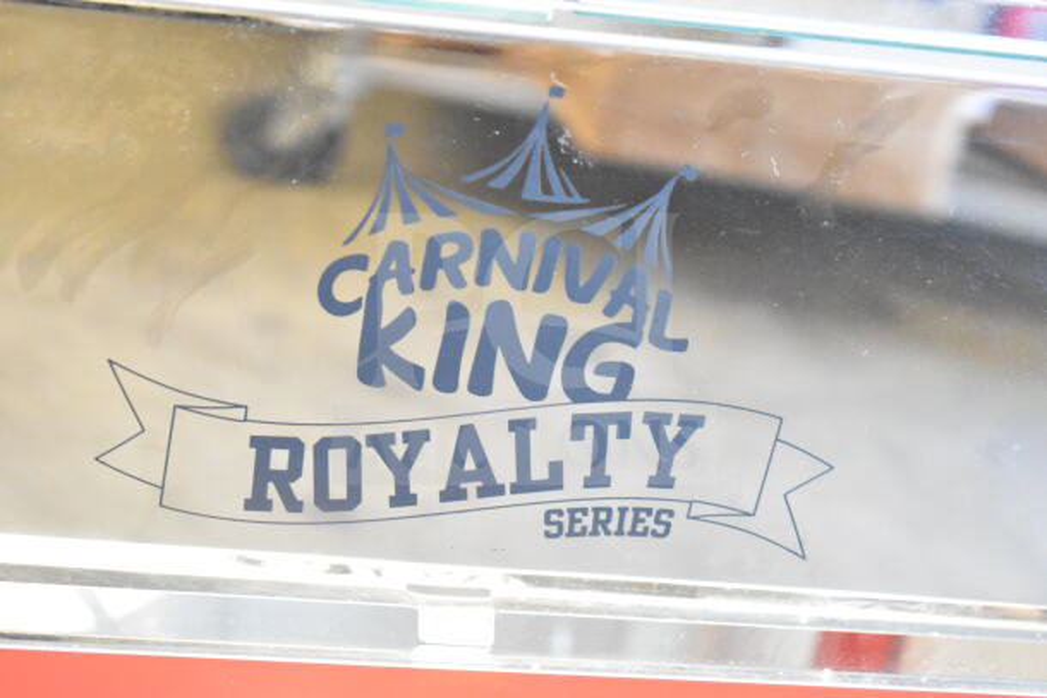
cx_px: 524
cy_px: 349
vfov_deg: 16.6
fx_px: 2400
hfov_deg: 24.6
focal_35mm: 82
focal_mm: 55
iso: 14400
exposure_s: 1/100
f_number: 5.6
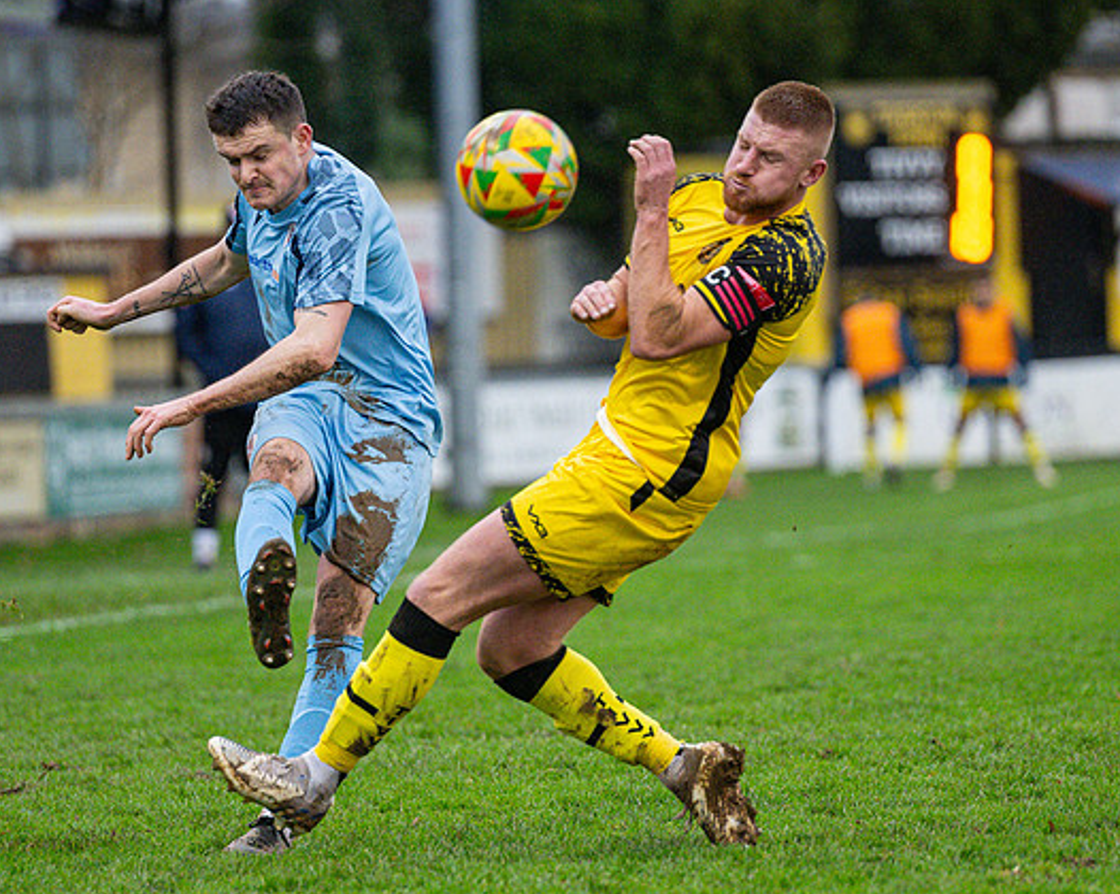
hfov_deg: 5.4
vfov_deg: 4.3
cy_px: 432
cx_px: 502
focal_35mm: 357
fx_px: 11825
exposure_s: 1/1600
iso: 2000
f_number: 2.8
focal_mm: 185
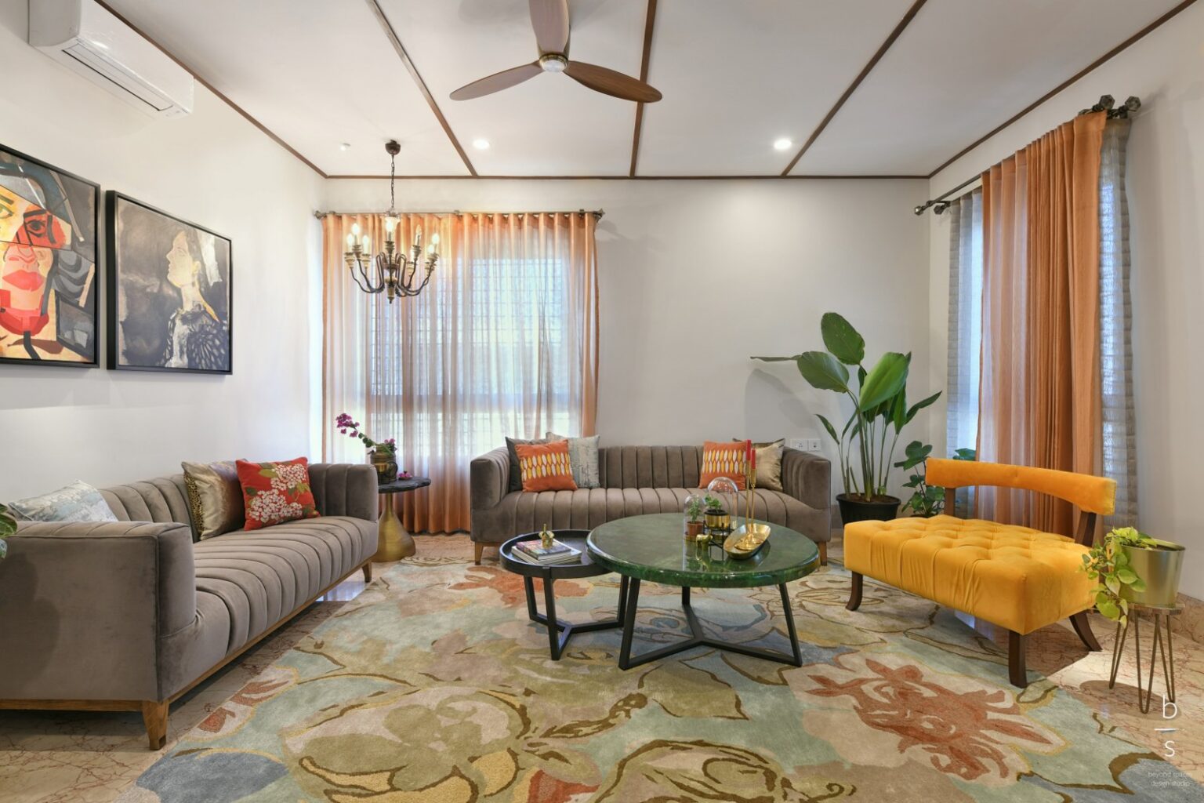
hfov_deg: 93.3
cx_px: 602
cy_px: 402
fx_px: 569
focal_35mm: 17
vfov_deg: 70.4
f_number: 8
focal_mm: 17
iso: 200
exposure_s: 1/1.67
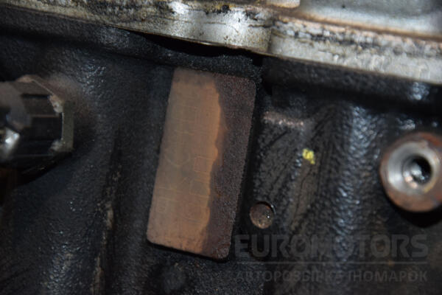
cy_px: 148
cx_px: 221
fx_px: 1934
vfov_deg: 8.7
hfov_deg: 13.0
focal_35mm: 158
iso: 800
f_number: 5.6
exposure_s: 1/60
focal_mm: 105
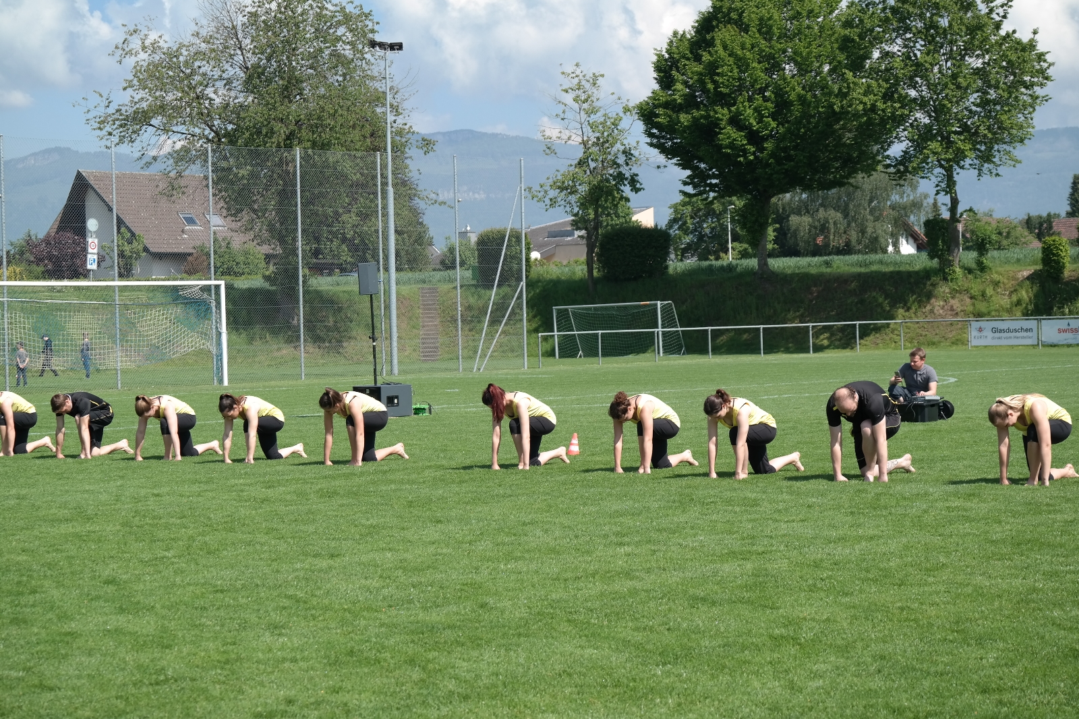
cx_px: 540
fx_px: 2307
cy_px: 360
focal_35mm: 77
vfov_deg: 17.7
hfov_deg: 26.3
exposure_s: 1/320
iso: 100
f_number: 5.6
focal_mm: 50
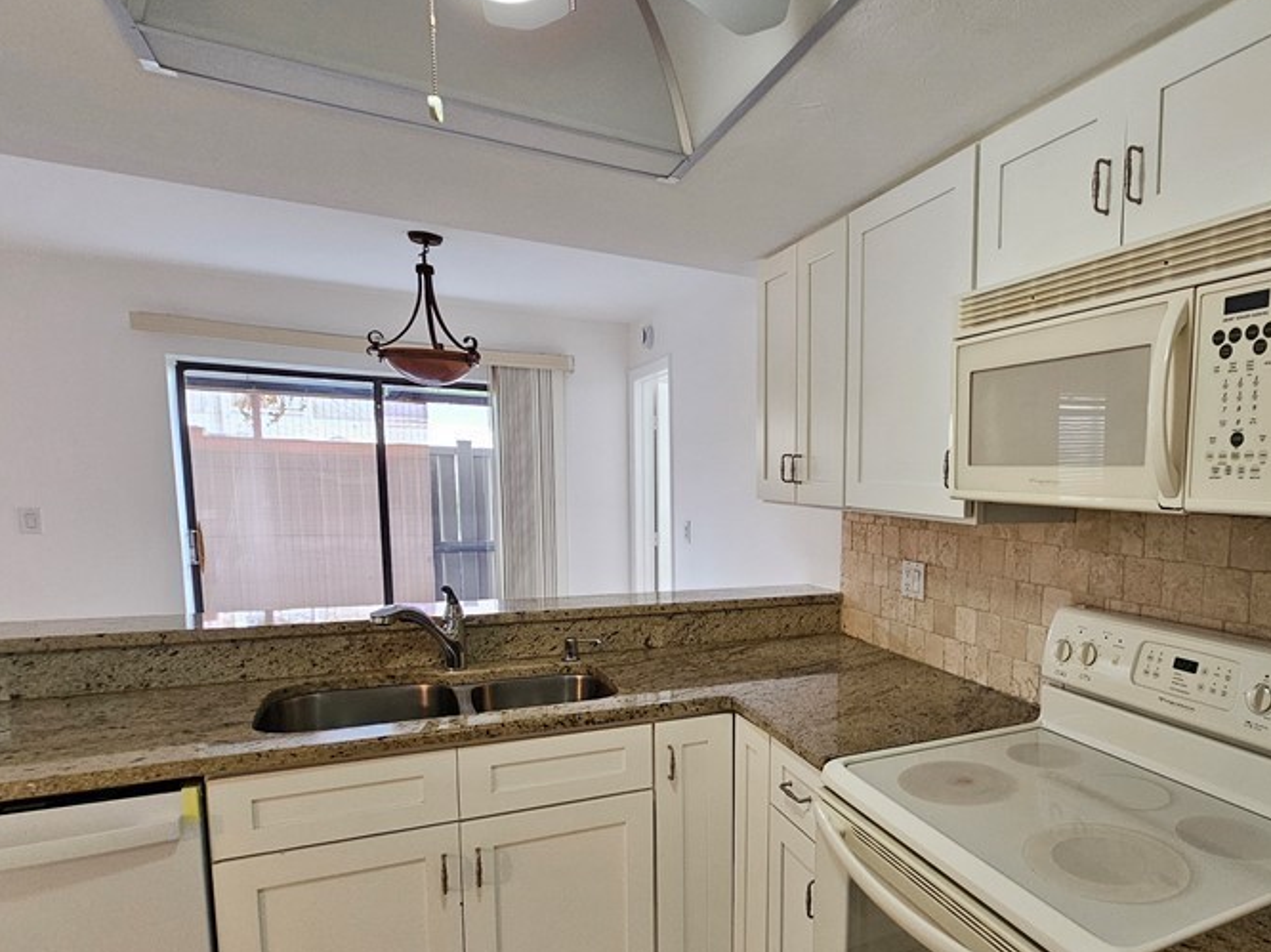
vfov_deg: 64.9
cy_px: 597
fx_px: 734
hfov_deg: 78.6
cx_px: 866
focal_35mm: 20
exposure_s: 1/60
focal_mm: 2.2
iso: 320
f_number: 2.2
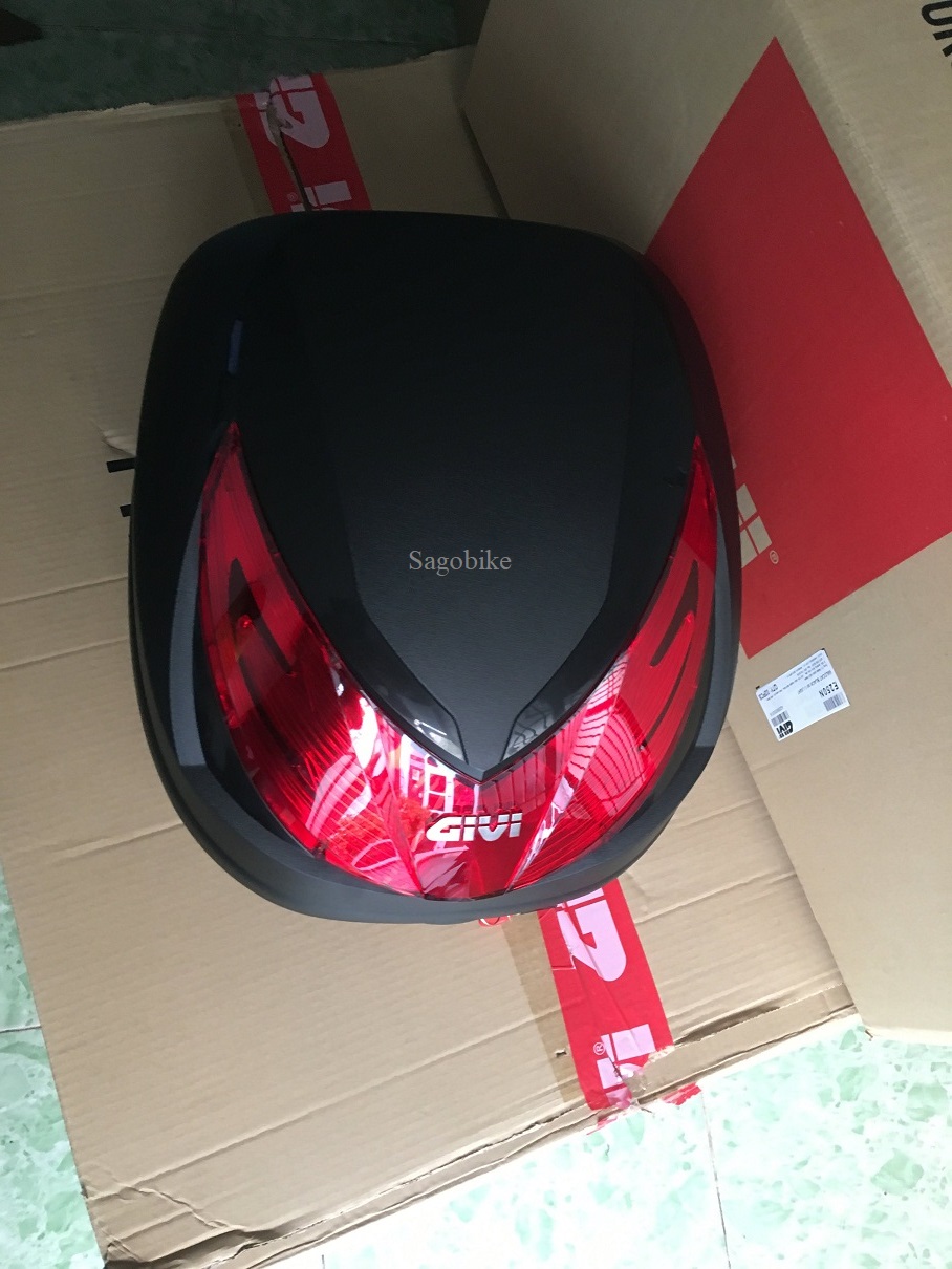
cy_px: 634
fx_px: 1063
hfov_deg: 48.2
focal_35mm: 29
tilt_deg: -68.3
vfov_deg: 61.6
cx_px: 476
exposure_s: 1/17
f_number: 2.2
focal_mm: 4.15
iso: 80
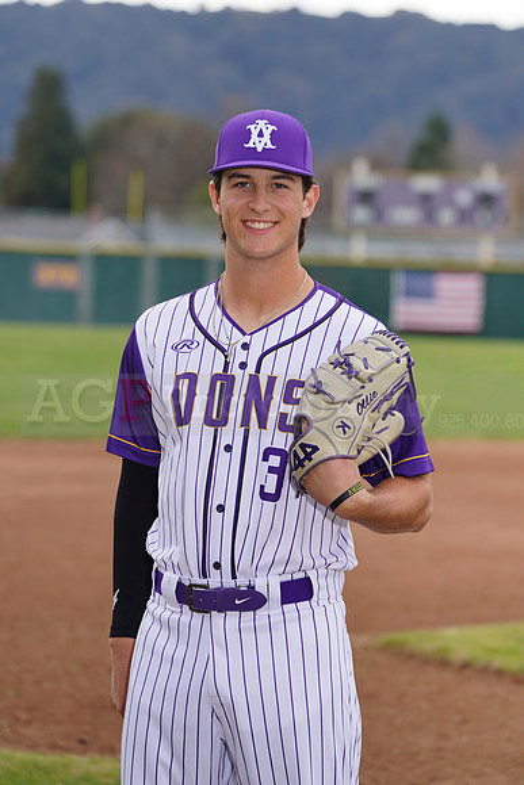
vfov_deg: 10.9
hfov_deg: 7.3
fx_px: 4124
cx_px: 262
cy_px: 392
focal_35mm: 189
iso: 100
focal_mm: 189
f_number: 6.3
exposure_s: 1/250
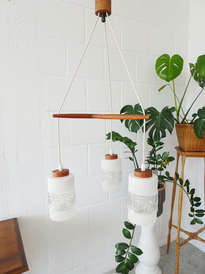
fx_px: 190
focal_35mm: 24
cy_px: 137
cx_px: 102
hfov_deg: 56.8
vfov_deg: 71.6
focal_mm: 4.1
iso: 80
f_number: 3.5
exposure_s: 1/50
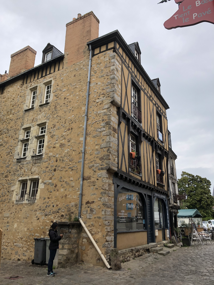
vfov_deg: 63.4
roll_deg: -0.9
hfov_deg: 49.7
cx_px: 107
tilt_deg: +18.8
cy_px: 142
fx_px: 231
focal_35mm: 28
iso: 20
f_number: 1.8
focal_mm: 4
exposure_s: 1/771
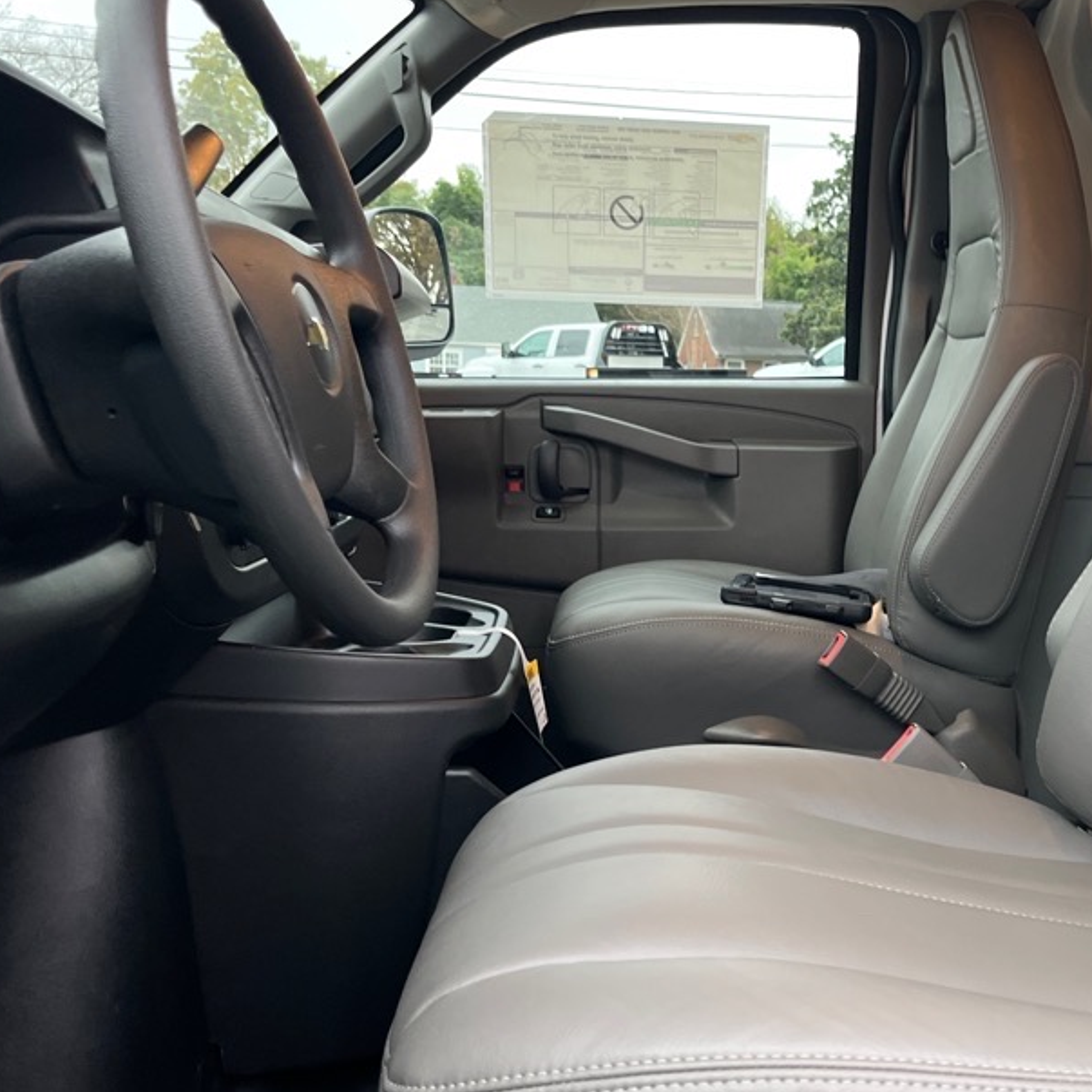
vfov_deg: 42.8
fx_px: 1392
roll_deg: -2.5
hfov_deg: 41.6
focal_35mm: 39
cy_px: 574
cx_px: 815
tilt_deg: -5.6
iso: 200
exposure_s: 1/60
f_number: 1.6
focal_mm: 5.1
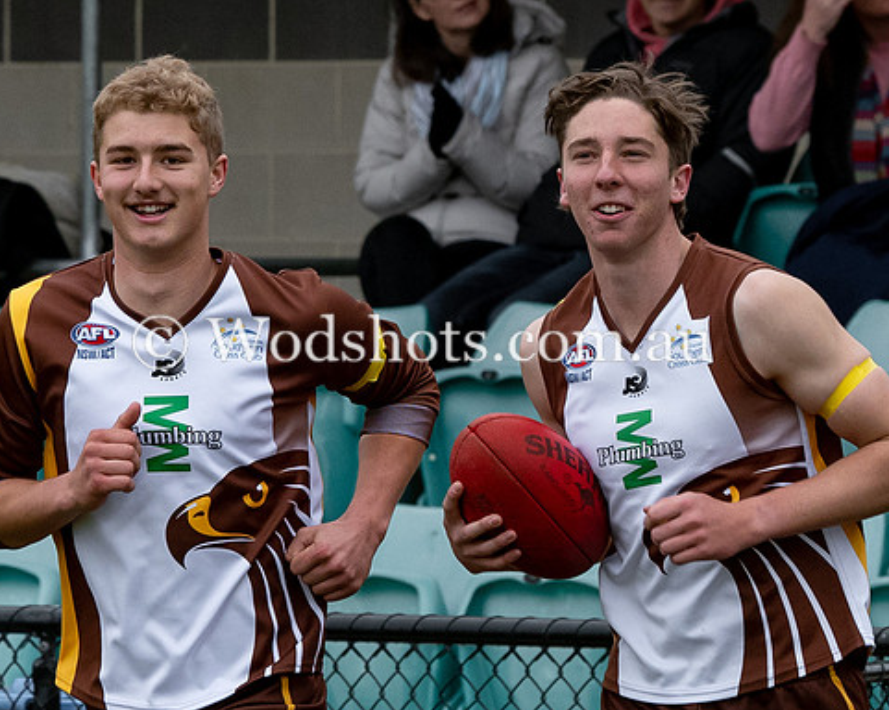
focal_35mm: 699
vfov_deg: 2.2
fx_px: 18376
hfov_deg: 2.8
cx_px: 172
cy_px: 390
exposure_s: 1/800
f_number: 5
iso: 640
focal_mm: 135
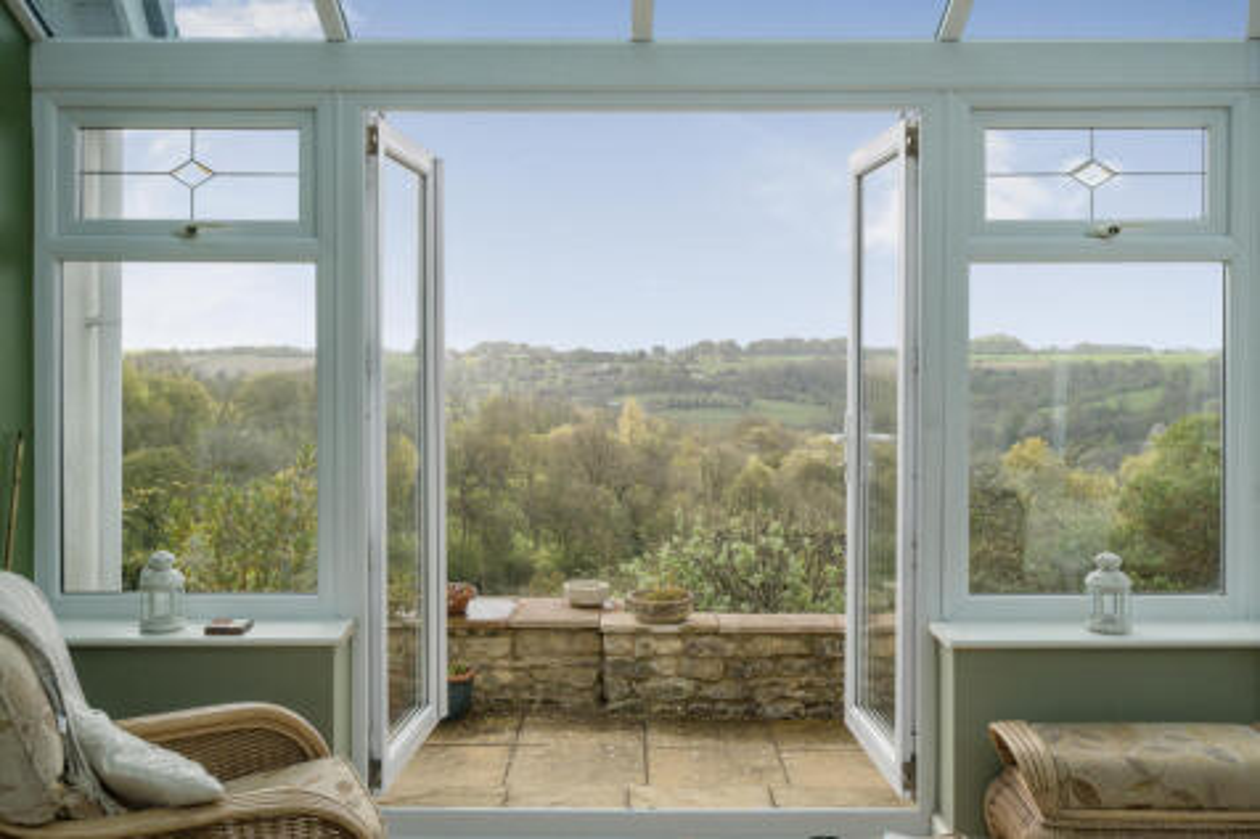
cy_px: 420
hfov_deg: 53.1
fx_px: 1259
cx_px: 630
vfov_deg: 36.8
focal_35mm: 36
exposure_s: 1/640
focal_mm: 24
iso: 400
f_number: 8
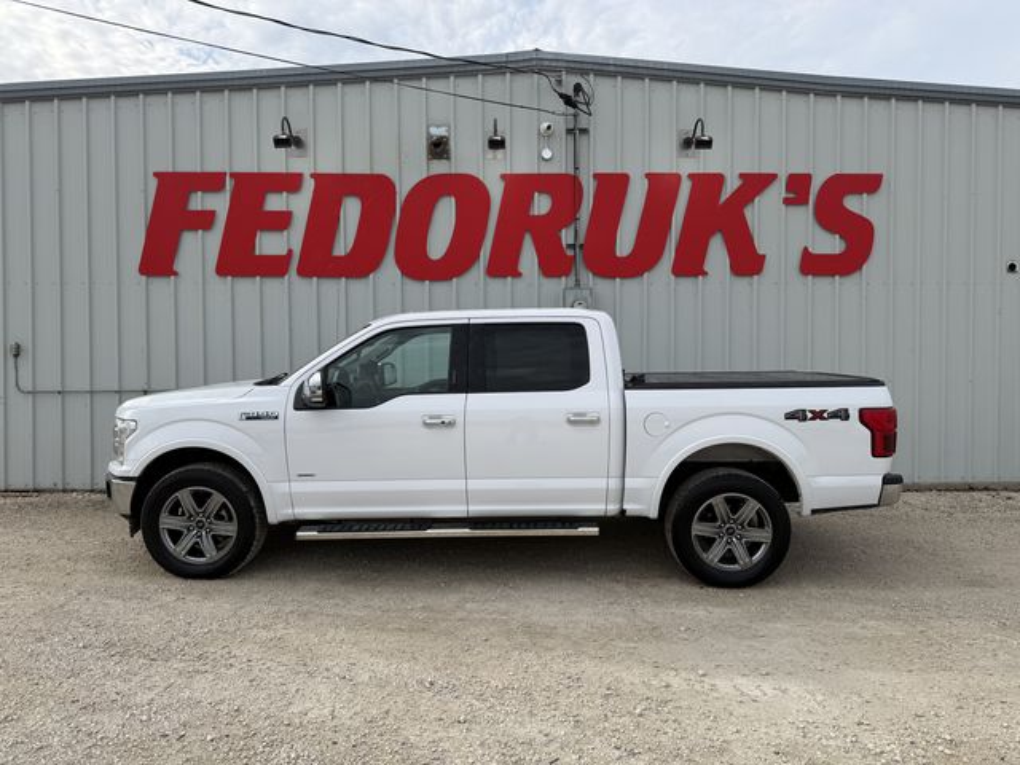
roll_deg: +0.2
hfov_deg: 71.6
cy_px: 382
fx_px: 707
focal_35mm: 24
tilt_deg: -1.3
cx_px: 510
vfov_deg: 56.8
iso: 80
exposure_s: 1/3953
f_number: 1.78
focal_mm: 6.76
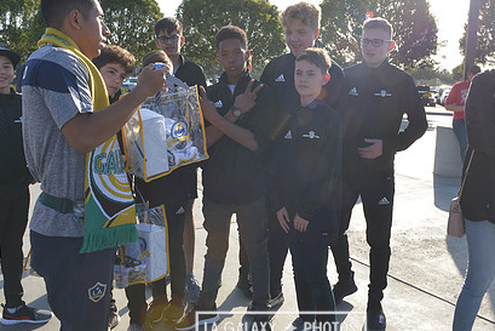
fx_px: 468
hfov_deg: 55.6
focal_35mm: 34
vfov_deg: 38.9
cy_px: 146
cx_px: 281
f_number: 11
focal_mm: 24
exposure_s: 1/250
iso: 400
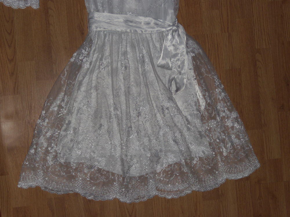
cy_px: 108
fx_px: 419
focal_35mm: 50
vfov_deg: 29.1
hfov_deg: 38.2
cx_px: 145
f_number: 3.8
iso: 80
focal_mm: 8.8
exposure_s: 1/30
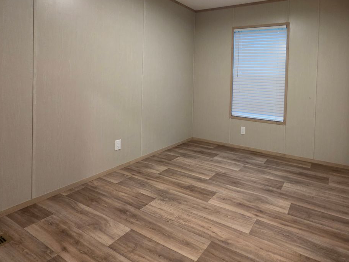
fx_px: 202
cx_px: 222
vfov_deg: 63.7
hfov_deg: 79.9
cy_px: 80
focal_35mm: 20
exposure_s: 1/60
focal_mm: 2.2
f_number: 1.9
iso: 320
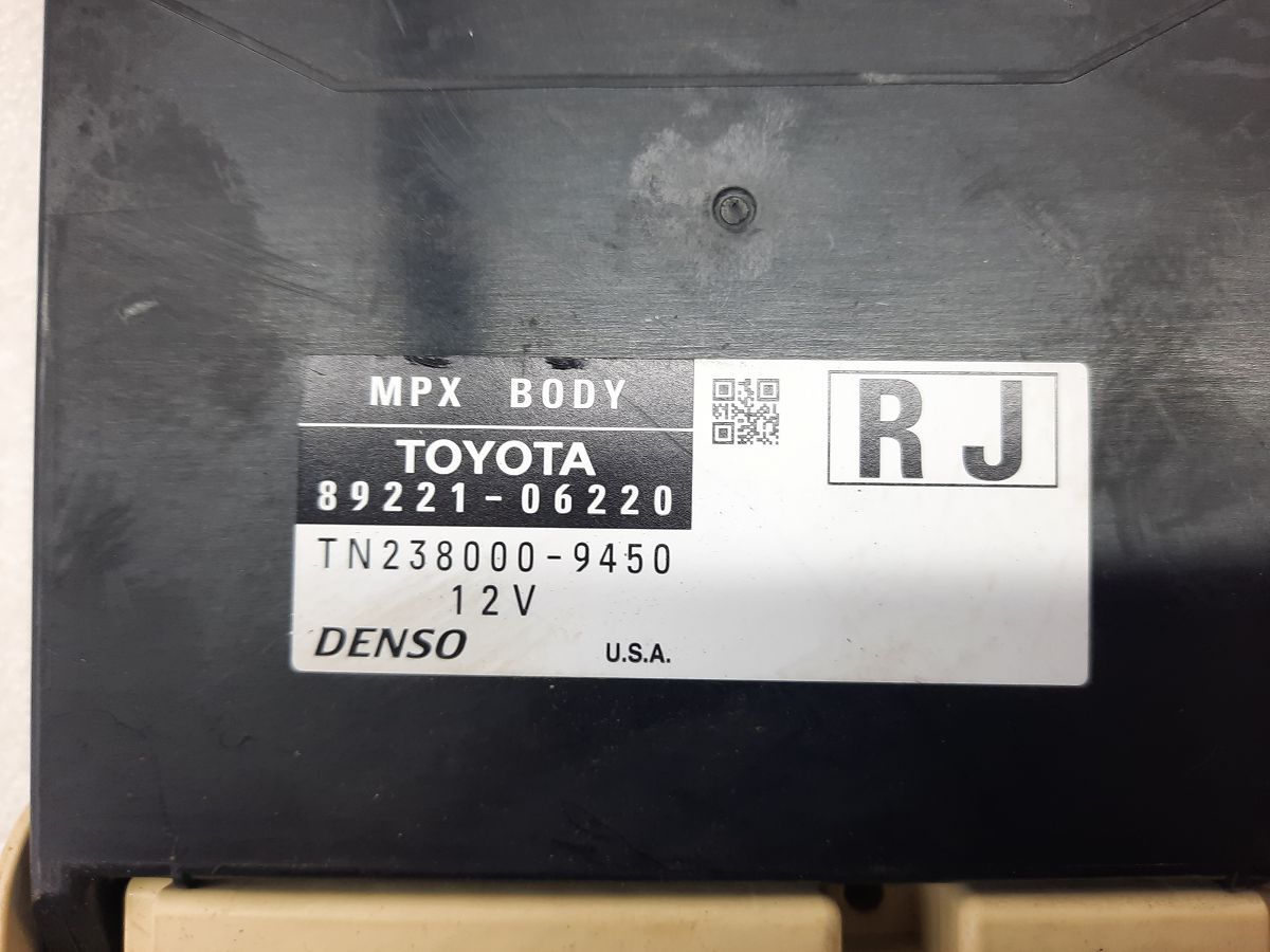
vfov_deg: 54.9
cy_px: 476
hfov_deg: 69.4
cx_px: 635
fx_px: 917
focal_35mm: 25
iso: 100
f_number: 2
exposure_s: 1/50
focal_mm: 4.6
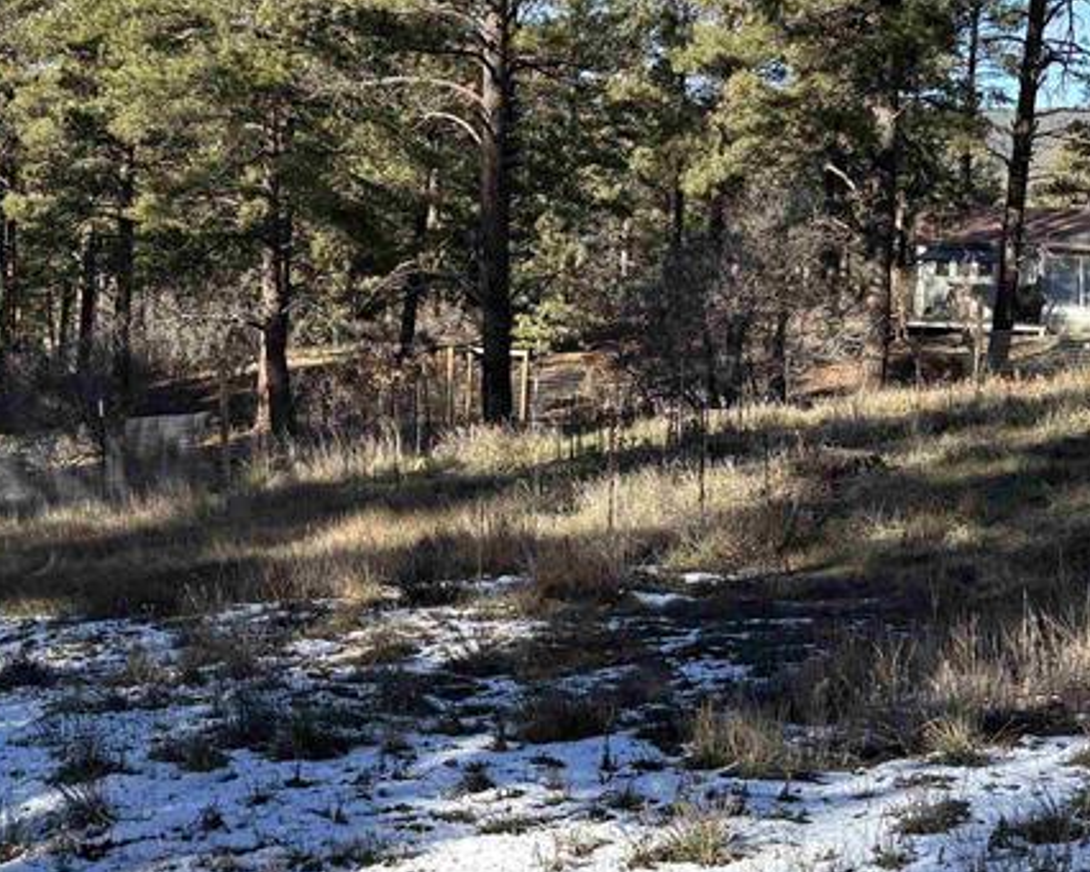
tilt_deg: -5.1
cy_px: 435
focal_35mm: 61
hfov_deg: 30.6
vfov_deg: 25.0
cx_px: 333
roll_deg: -1.1
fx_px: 1968
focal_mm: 5.96
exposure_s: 1/1152
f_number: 1.6
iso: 50
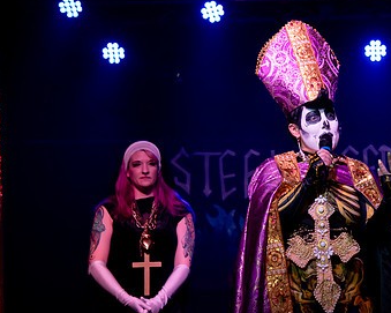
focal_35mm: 106
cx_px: 314
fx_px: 1226
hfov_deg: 18.0
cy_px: 178
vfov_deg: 14.5
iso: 5000
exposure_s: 1/80
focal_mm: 66
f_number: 4
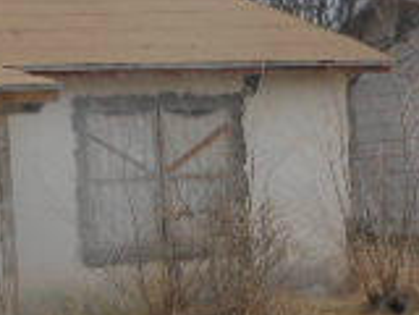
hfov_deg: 17.4
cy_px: 178
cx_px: 65
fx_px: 1356
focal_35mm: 112
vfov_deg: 13.2
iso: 80
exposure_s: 1/1500
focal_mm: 5
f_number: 3.7
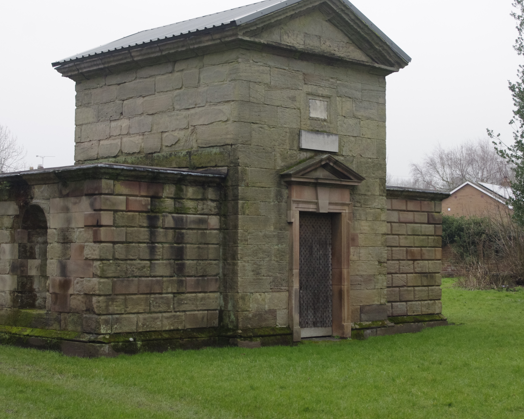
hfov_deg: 29.6
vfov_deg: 23.8
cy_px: 200
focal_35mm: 64
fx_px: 993
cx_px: 256
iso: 800
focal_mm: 30.63
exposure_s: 1/200
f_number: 5.6
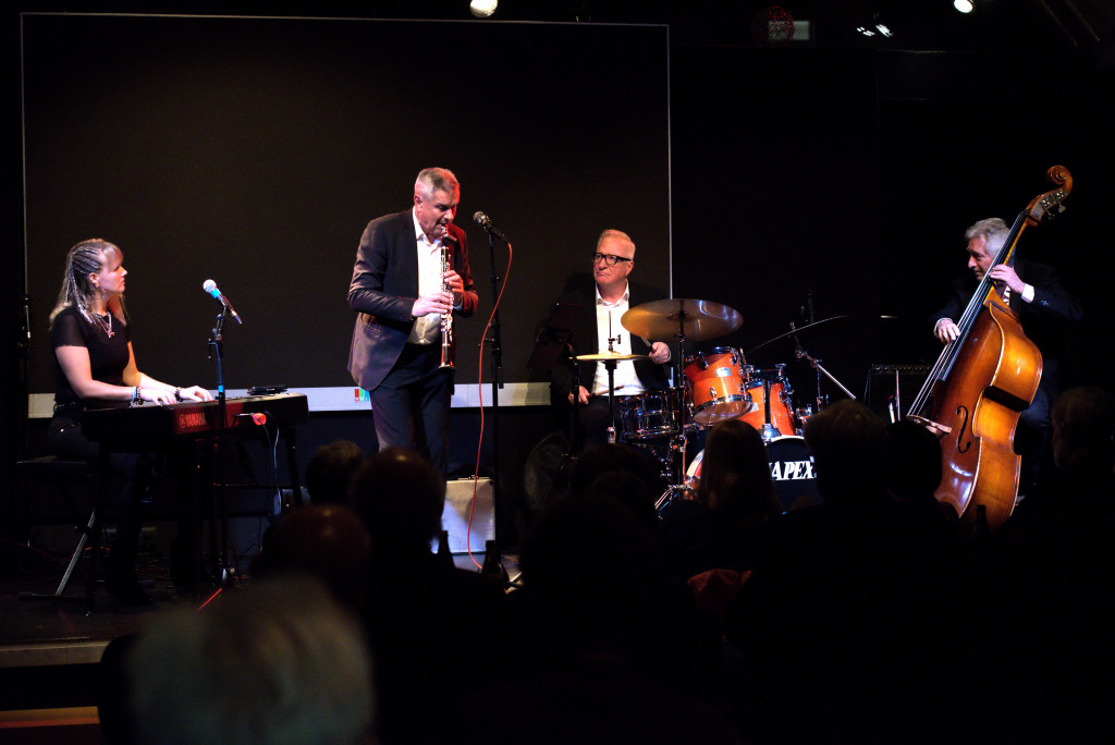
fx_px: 2169
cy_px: 372
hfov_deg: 28.8
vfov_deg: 19.5
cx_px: 558
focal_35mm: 70
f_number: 5.6
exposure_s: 1/100
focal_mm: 70
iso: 12800
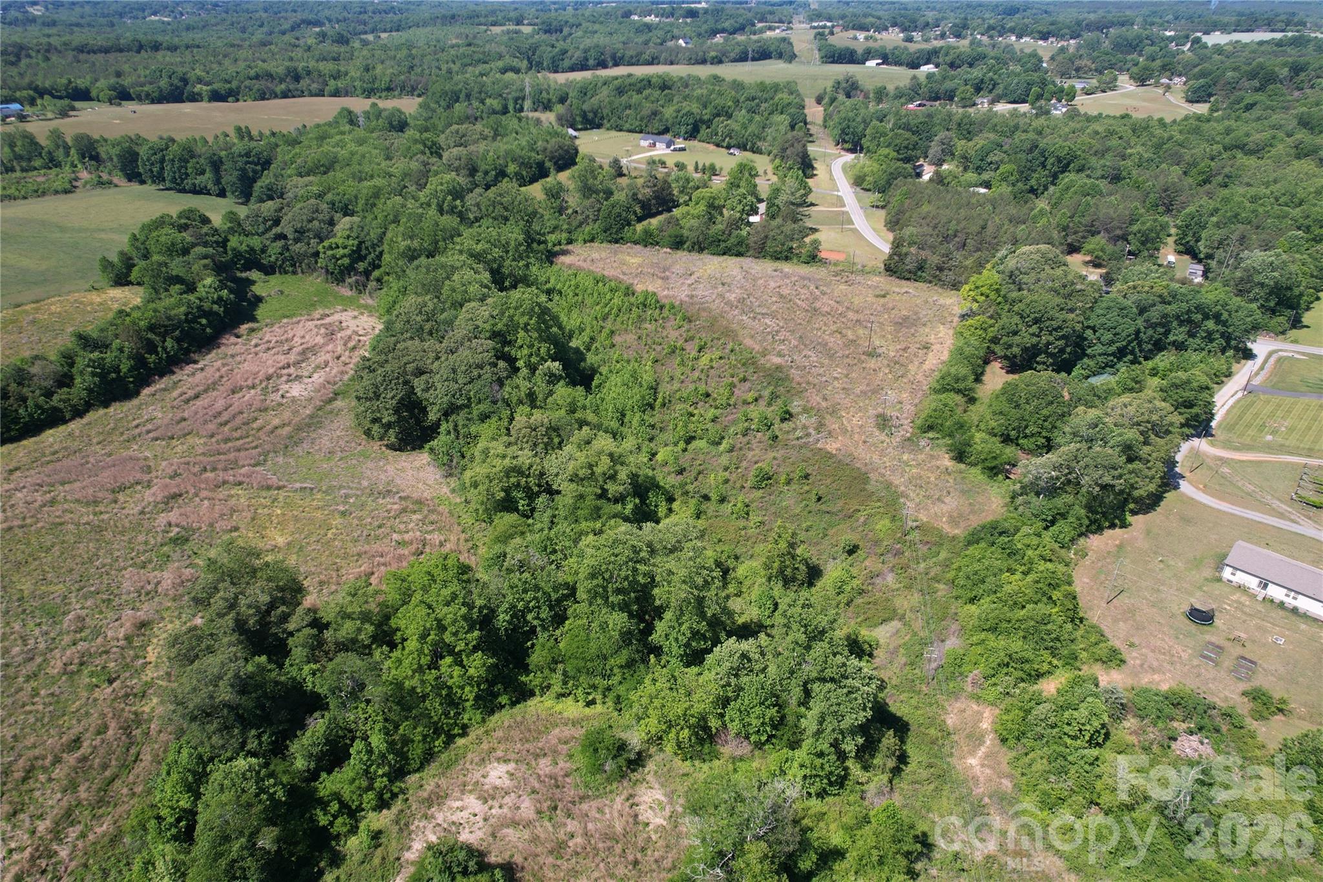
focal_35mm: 22
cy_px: 441
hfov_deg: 78.6
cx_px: 662
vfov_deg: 57.2
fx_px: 808
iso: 100
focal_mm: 8.38
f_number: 2.8
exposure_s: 1/1000
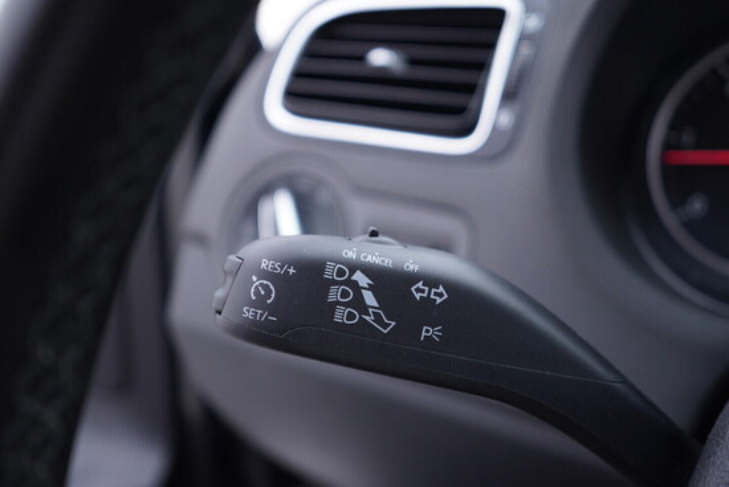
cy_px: 244
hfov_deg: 53.1
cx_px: 364
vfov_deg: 36.9
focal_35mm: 36
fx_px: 729
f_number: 2.8
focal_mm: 24
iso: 200
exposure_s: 1/40
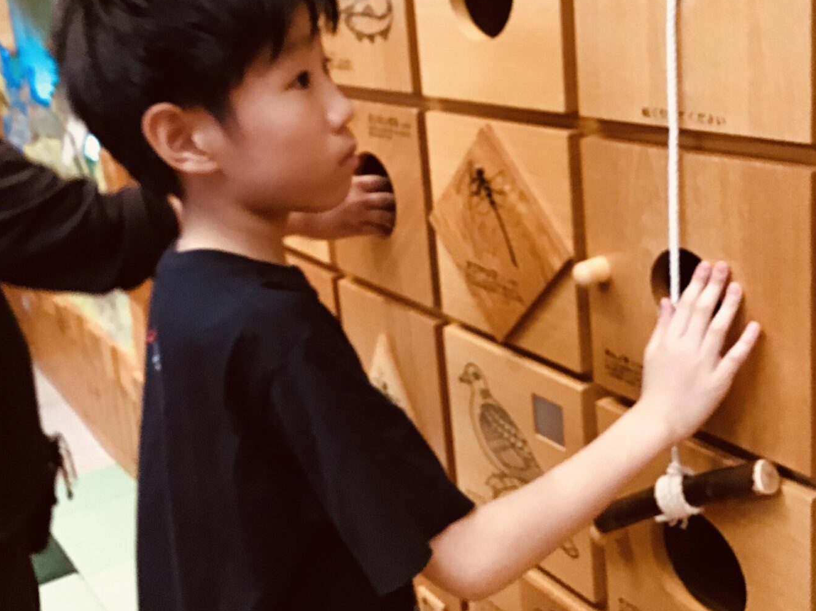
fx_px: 990
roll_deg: +5.8
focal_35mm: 42
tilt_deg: -22.5
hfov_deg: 44.8
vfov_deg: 34.1
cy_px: 212
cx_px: 411
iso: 200
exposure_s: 1/24
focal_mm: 3.3
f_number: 2.4
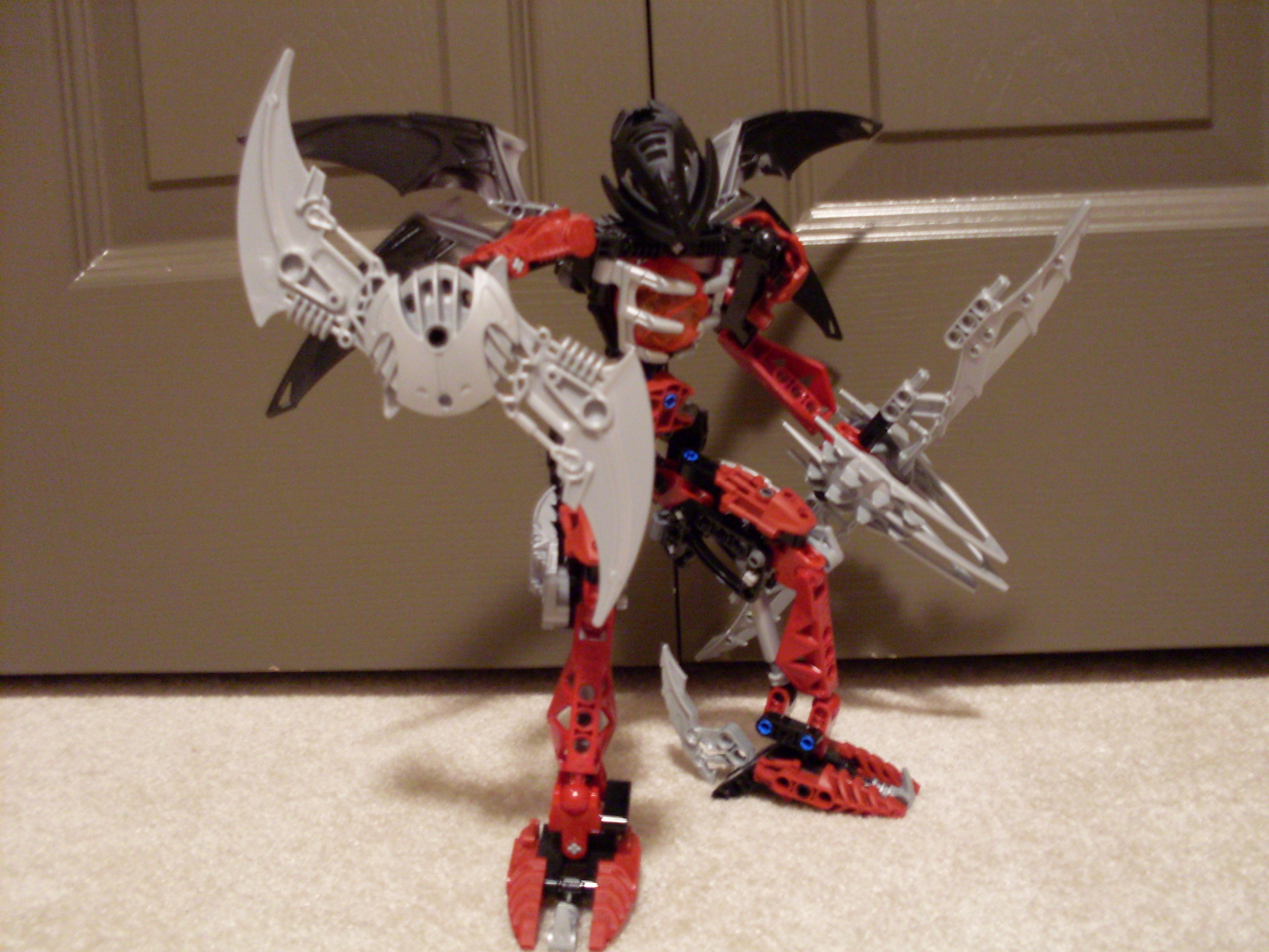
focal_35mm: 38
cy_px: 476
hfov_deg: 49.0
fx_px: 1393
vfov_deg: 37.7
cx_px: 634
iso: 200
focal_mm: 6.3
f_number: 2.8
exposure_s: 1/4
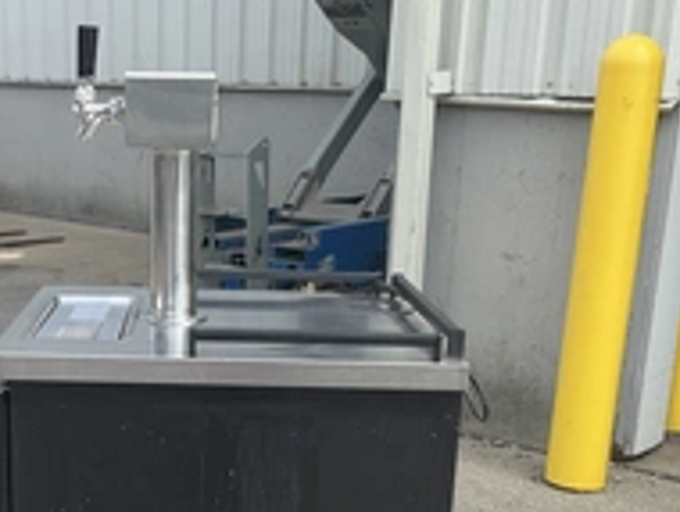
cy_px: 455
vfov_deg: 23.5
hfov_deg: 31.1
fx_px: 1200
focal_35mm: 61
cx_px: 175
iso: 25
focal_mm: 3
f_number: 1.8
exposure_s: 1/883
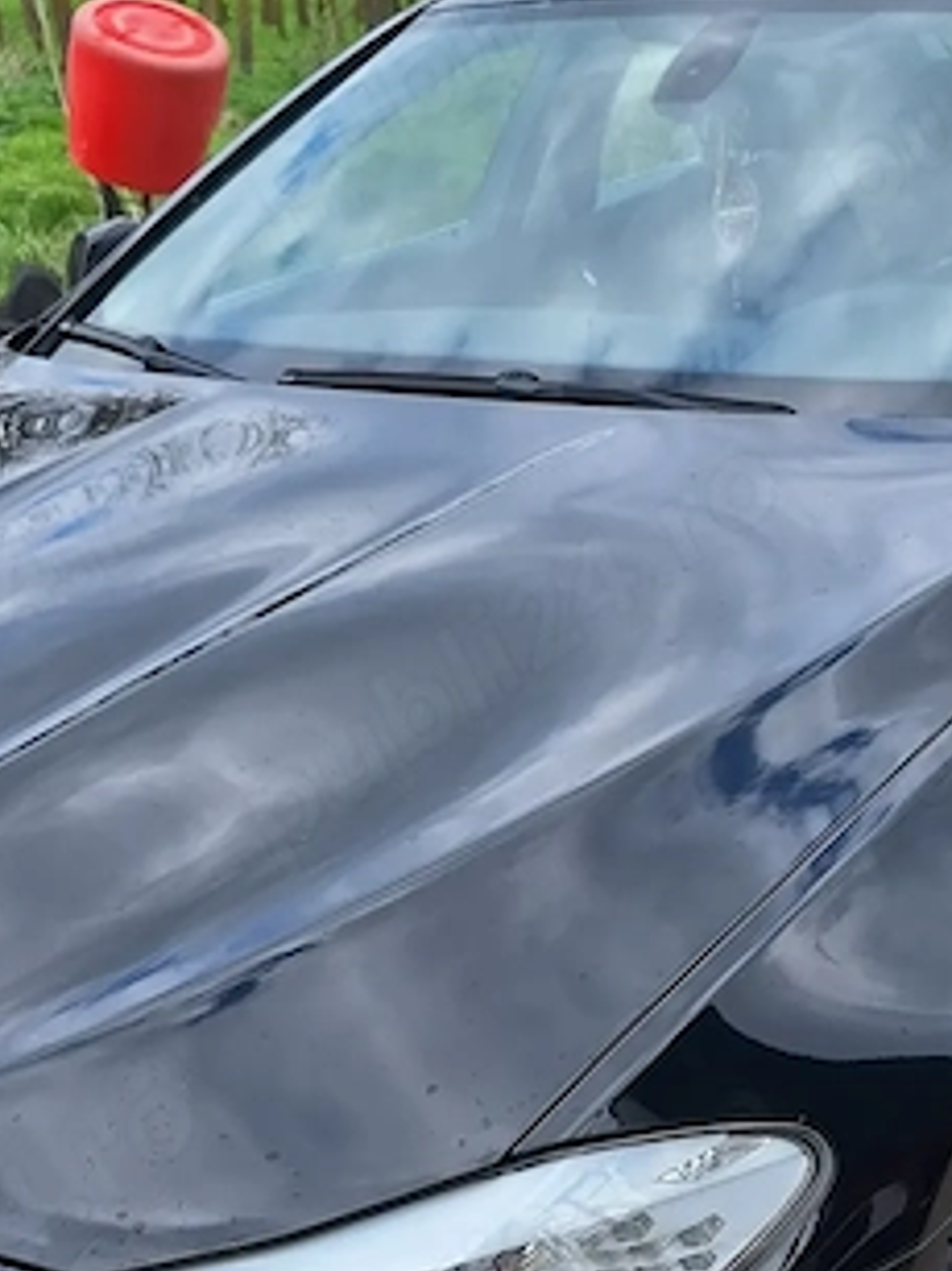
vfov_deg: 32.1
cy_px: 787
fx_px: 2202
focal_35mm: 60
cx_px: 799
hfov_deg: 23.9
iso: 40
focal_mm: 5.54
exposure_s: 1/1912
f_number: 1.8
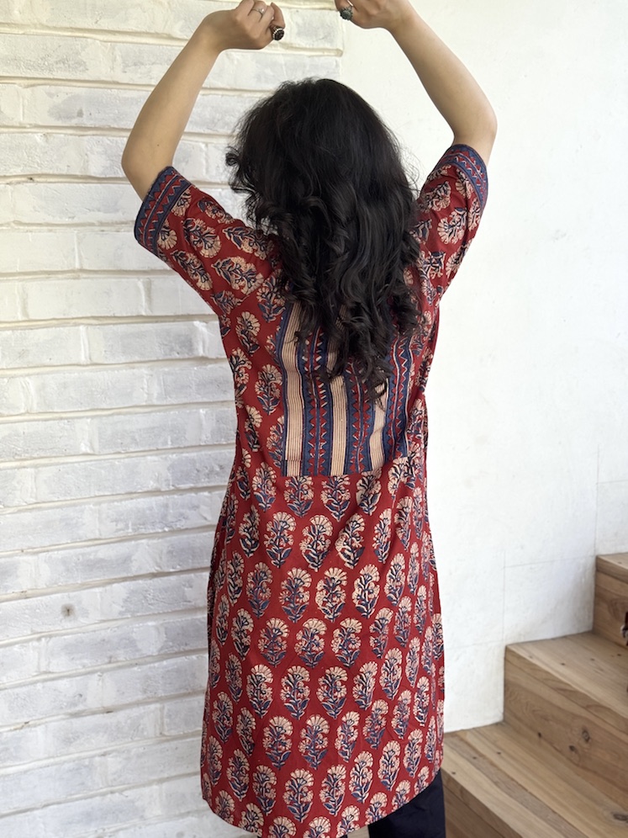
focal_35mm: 48
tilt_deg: -8.8
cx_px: 314
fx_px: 1161
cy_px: 419
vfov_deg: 39.7
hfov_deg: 30.3
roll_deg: +0.8
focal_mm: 6.76
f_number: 1.78
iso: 64
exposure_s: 1/326
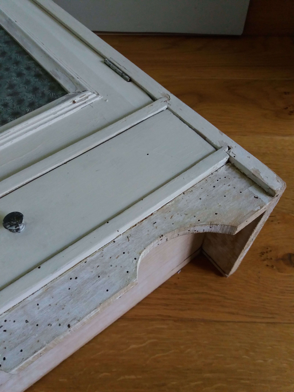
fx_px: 317
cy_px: 196
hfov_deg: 49.7
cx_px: 147
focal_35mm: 28
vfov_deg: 63.4
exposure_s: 1/33
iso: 160
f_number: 1.9
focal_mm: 3.7
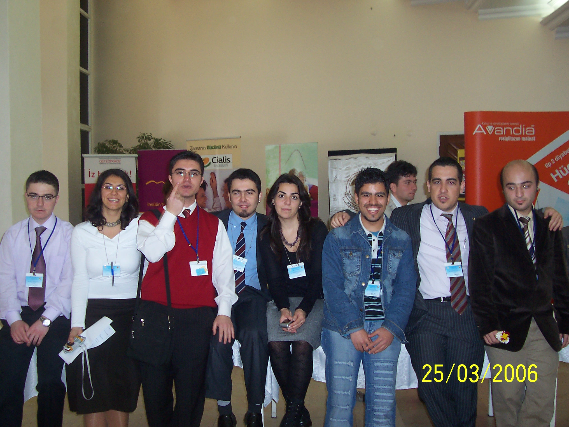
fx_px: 608
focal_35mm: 37
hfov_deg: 50.1
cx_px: 284
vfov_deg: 38.7
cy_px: 214
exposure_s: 1/60
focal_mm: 5.6
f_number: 2.8
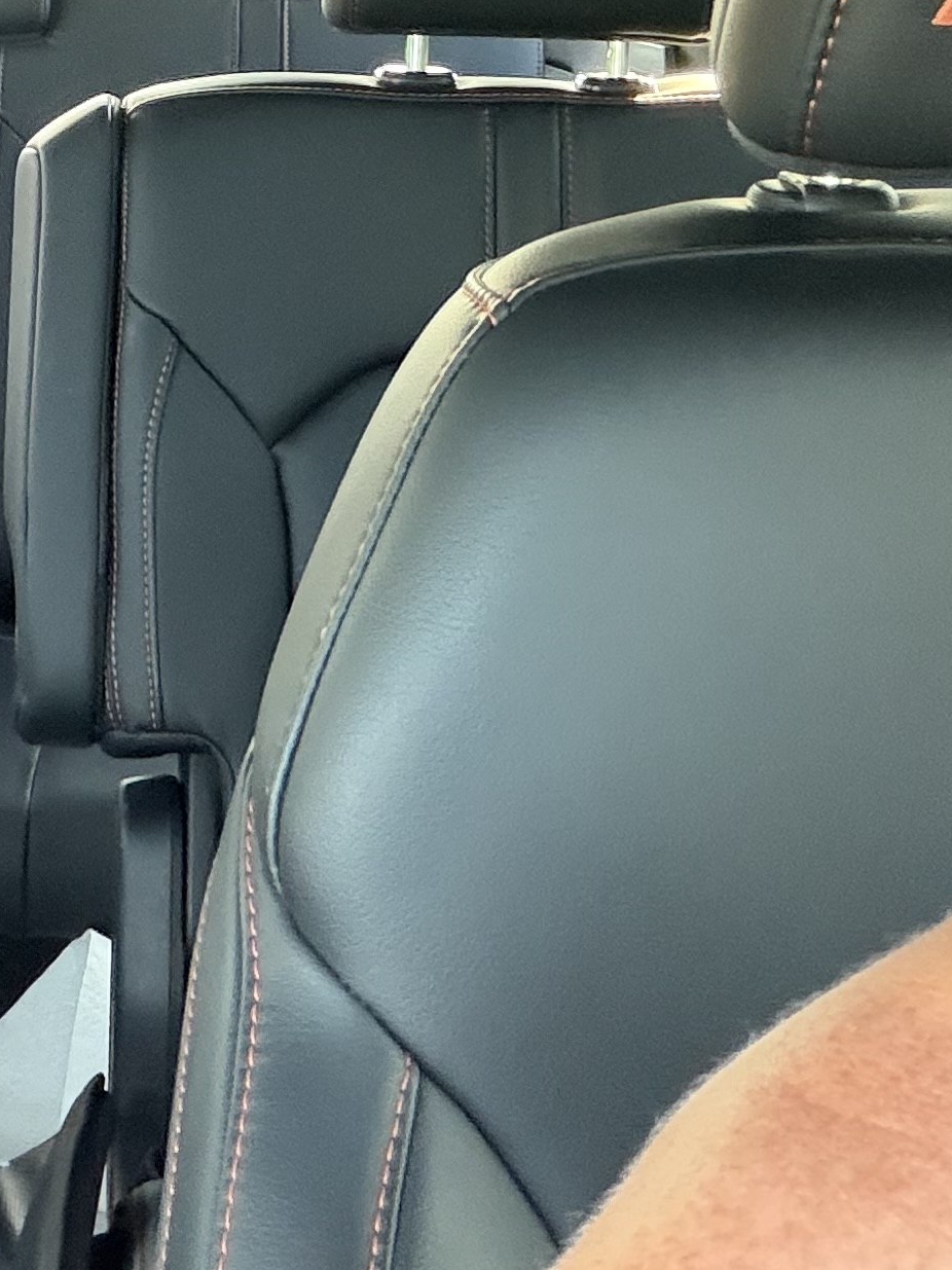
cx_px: -135
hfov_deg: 18.8
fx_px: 2751
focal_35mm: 75
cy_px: 118
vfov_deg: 25.2
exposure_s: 1/51
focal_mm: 2.71
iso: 320
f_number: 1.9
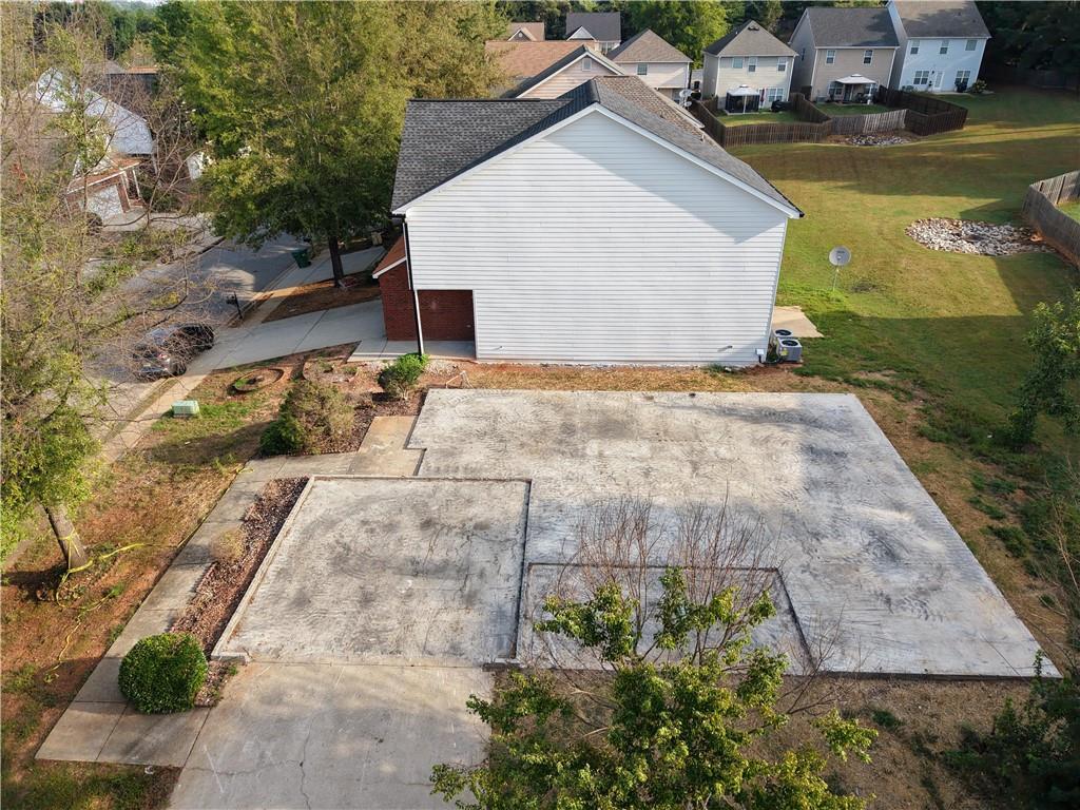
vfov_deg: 56.8
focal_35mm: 24
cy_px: 405
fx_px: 749
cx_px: 540
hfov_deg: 71.6
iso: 100
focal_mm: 8.67
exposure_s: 1/800
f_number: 1.8
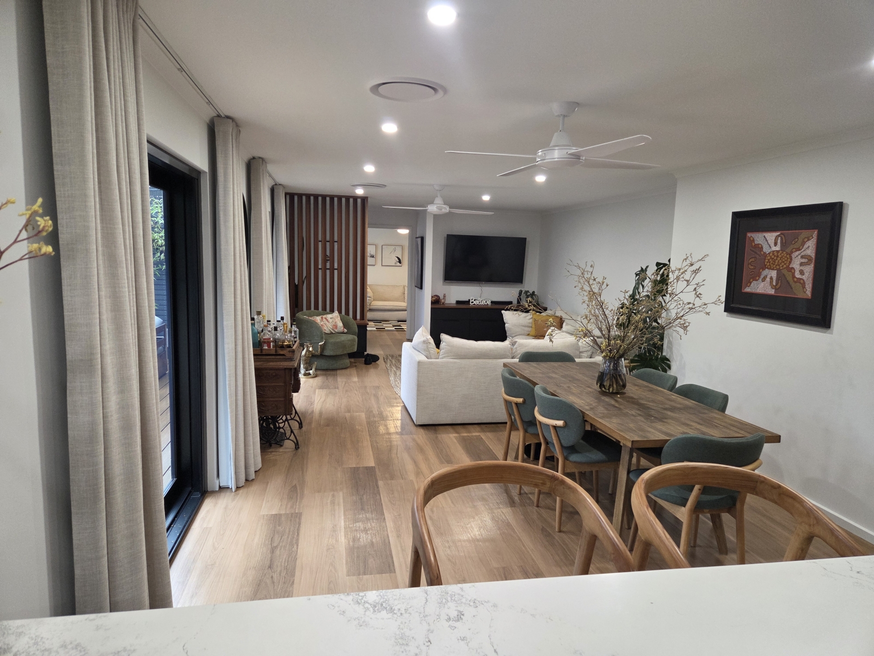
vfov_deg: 58.9
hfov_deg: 73.9
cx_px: 437
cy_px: 328
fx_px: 581
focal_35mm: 23
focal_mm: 5.4
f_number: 1.8
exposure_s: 1/100
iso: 320
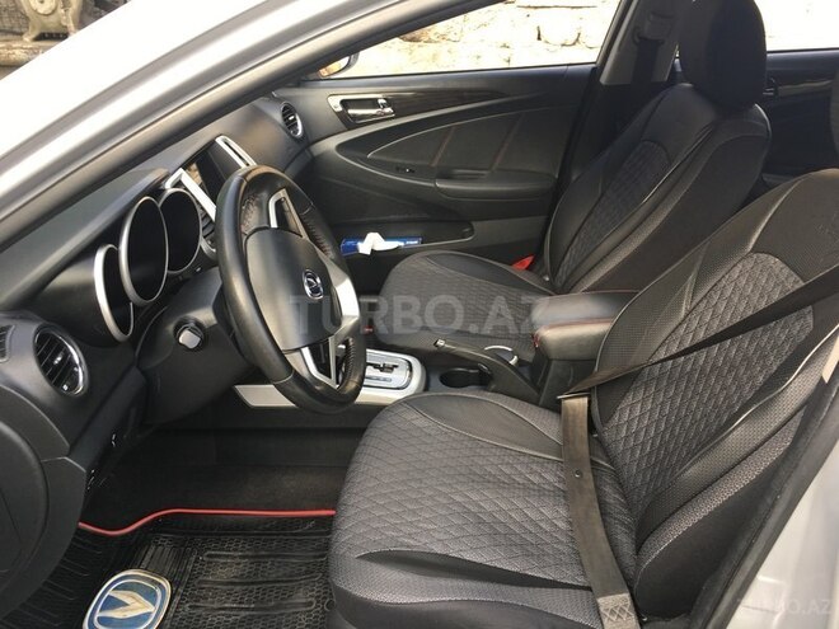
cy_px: 314
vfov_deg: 48.2
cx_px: 420
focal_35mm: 29
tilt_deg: -27.4
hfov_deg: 61.7
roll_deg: +2.3
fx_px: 703
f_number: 2.2
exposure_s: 1/50
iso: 25
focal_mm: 4.15
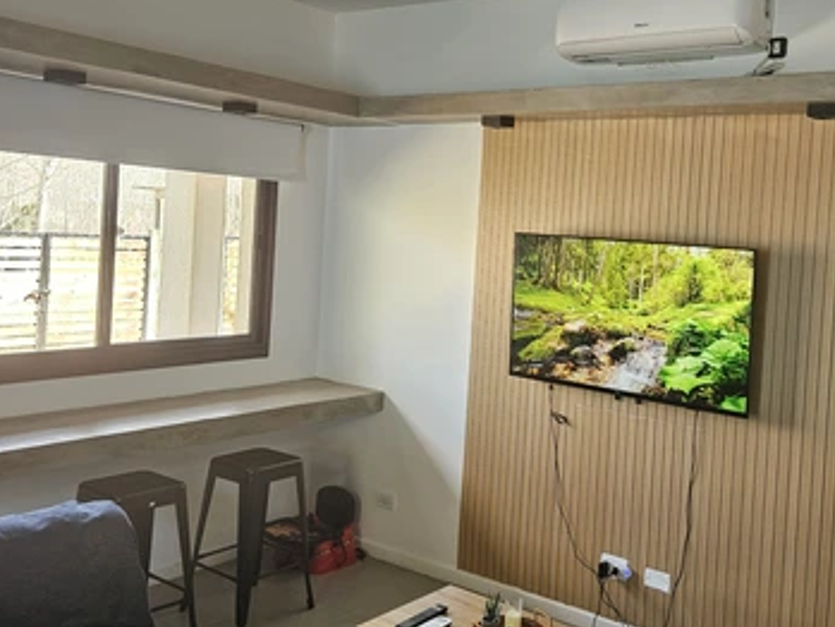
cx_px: 500
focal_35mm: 29
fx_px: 700
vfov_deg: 48.0
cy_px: 256
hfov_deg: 61.1
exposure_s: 1/100
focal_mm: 5.4
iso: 125
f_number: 1.8
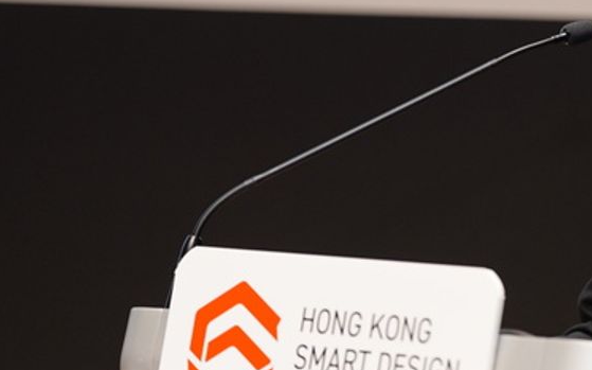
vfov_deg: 4.5
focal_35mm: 289
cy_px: 98
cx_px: 531
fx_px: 4661
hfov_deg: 7.2
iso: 2000
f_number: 2.8
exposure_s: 1/160
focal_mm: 132
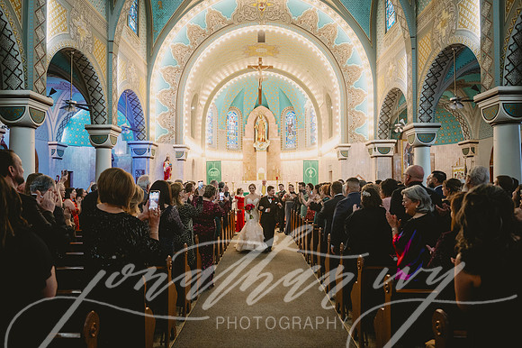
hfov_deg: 71.3
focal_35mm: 25
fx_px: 364
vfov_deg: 51.0
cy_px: 174
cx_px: 253
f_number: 2.8
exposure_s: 1/160
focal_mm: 24
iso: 2000
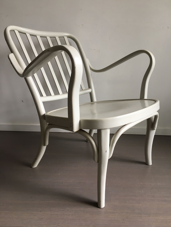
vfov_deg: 61.7
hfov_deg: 48.2
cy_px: 114
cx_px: 86
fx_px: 191
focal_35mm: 29
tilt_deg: -17.7
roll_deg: -2.1
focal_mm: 4.15
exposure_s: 1/33
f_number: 2.2
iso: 40
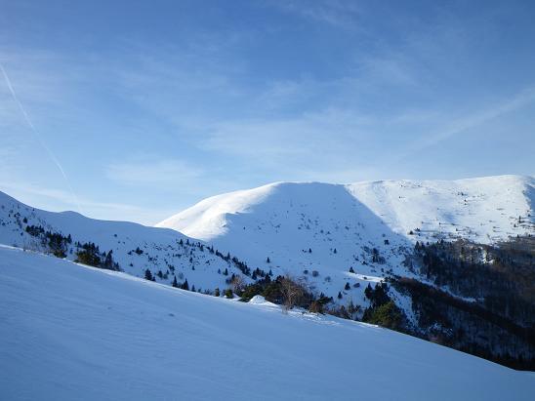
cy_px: 200
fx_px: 433
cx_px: 268
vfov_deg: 49.7
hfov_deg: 63.4
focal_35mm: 28
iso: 50
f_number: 4.2
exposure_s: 1/320
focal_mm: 5
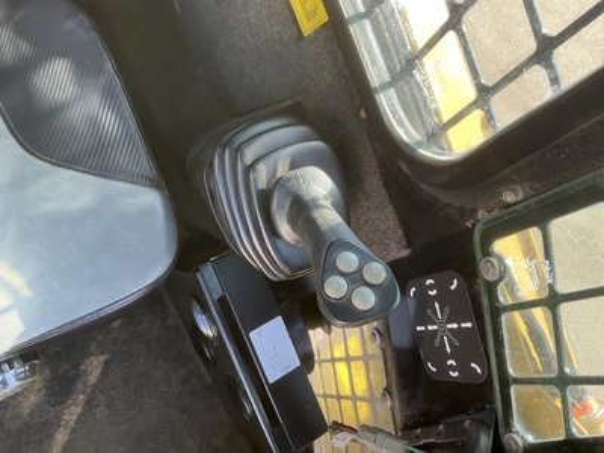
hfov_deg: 63.4
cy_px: 226
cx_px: 302
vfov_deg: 49.7
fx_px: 489
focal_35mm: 28
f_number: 1.8
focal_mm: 3
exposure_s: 1/122
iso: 25
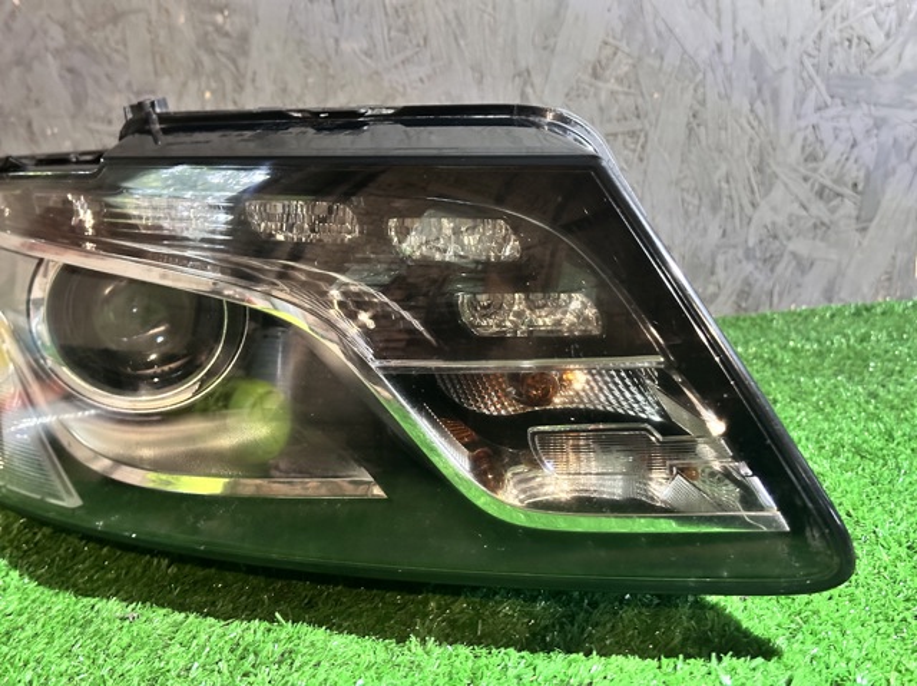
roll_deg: +5.3
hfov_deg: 39.7
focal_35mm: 48
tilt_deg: -12.4
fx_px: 1271
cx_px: 458
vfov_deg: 30.2
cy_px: 343
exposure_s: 1/30
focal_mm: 6.86
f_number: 1.78
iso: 640
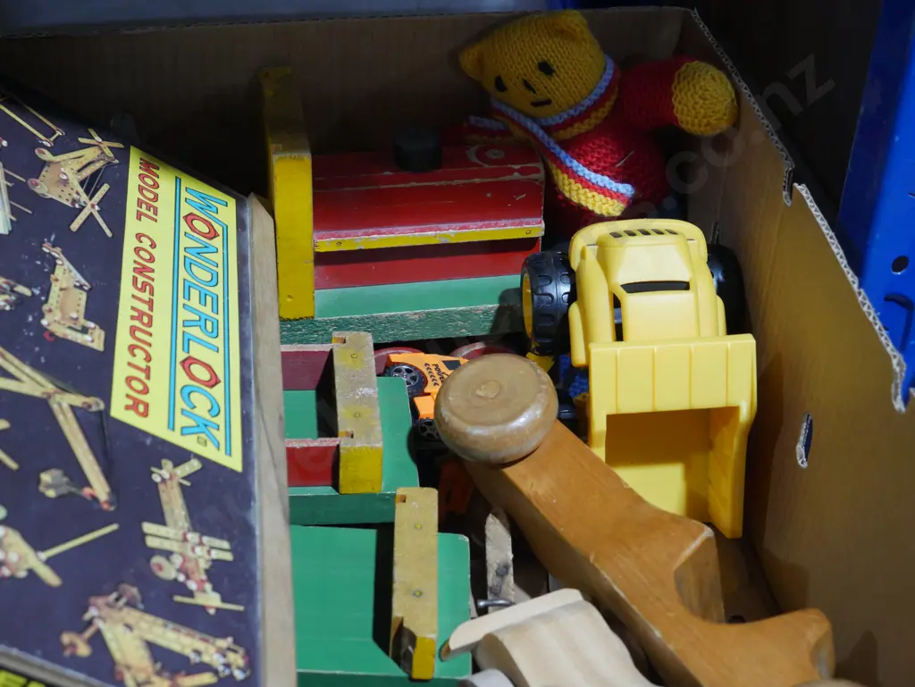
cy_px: 344
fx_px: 1798
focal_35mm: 68
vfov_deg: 21.6
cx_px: 458
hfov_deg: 28.5
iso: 1600
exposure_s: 1/80
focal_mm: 34
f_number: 5.4
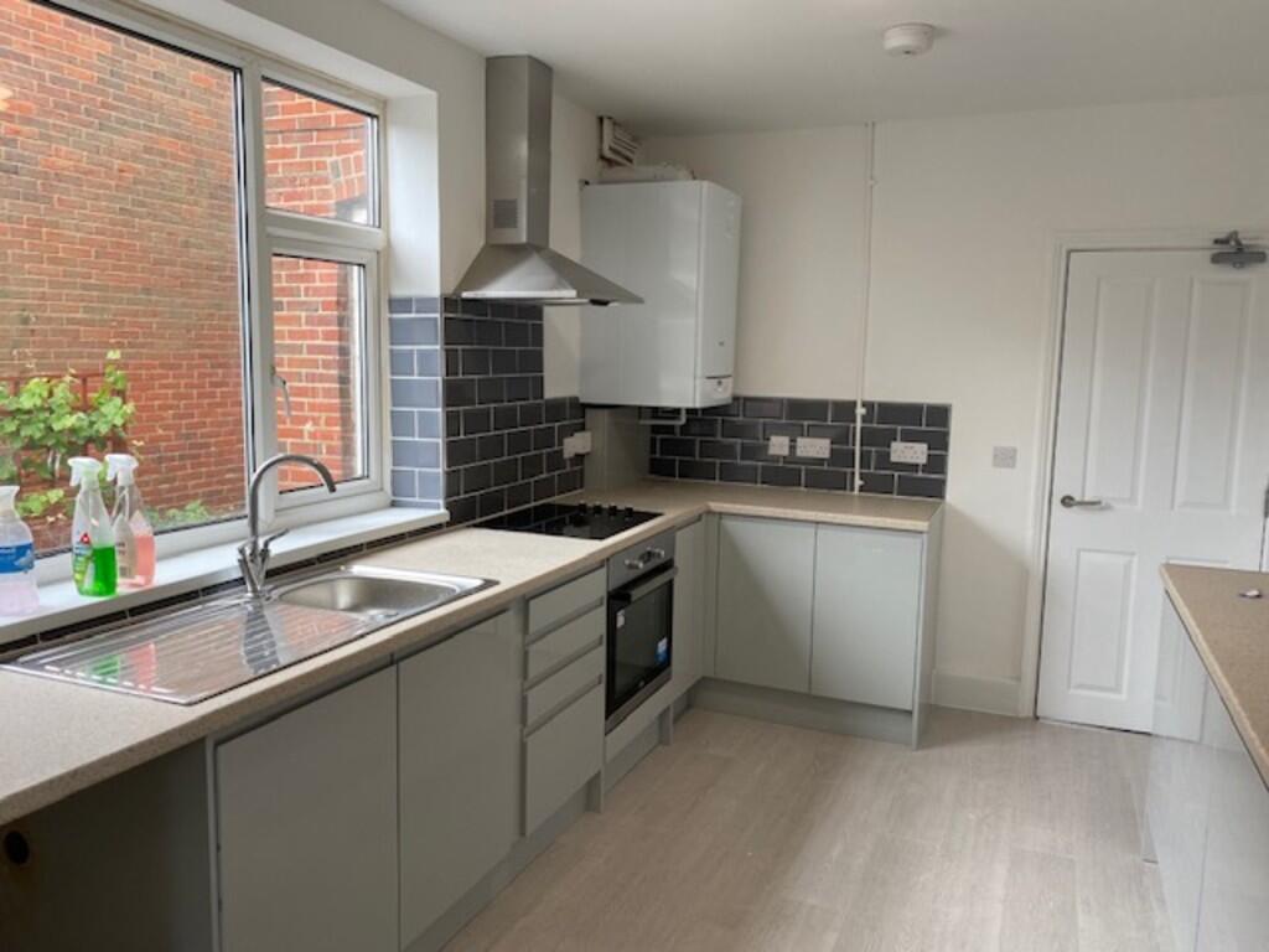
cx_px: 634
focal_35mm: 26
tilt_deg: -8.0
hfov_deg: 67.3
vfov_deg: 53.1
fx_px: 953
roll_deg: -1.3
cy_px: 476
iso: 64
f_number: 1.8
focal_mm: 4.25
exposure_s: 1/121
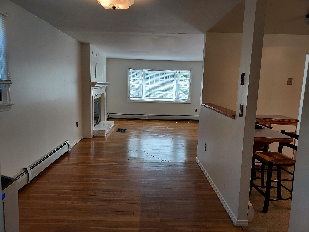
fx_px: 214
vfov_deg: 56.8
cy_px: 116
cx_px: 154
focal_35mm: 24
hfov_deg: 71.6
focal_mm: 4.6
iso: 40
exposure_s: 1/60
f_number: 1.8
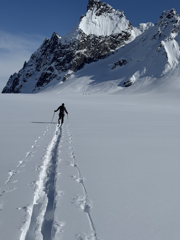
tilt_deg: -1.0
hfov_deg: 28.6
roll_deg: -3.9
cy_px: 120
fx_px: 353
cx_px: 95
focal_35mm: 51
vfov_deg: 37.5
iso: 50
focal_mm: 6.76
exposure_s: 1/20000
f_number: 1.78
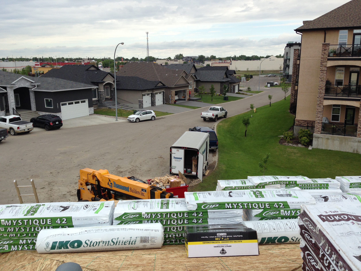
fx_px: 344
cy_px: 136
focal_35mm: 33
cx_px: 180
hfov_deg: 55.4
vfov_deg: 42.9
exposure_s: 1/786
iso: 50
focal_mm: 4.12
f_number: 2.4
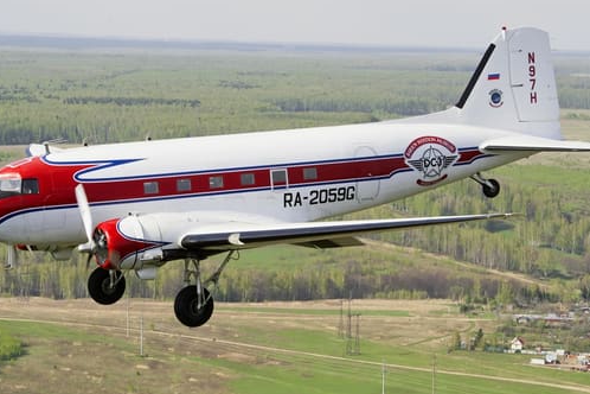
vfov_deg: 10.5
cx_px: 276
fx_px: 2147
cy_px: 190
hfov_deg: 15.6
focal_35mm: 131
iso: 500
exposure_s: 1/500
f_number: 11
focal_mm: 102
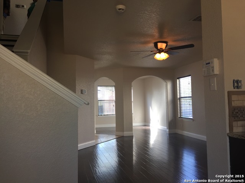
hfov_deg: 61.7
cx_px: 122
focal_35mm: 29
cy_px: 92
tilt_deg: +2.7
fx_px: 205
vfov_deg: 48.2
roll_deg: +0.4
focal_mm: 4.15
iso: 32
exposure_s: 1/40
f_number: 2.2
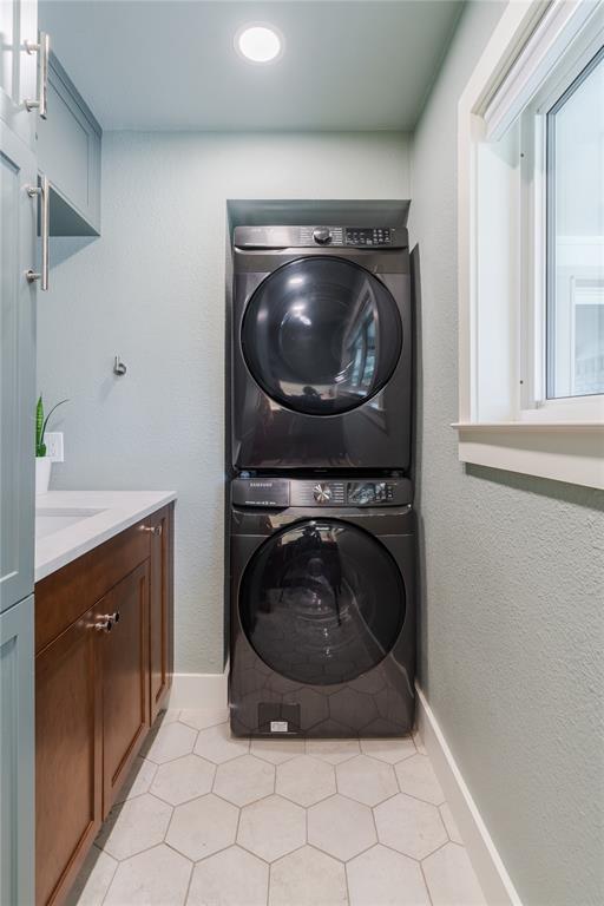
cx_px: 302
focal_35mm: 18
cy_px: 453
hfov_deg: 67.4
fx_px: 453
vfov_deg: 90.0
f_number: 7.1
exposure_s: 1/60
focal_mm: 18
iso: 400
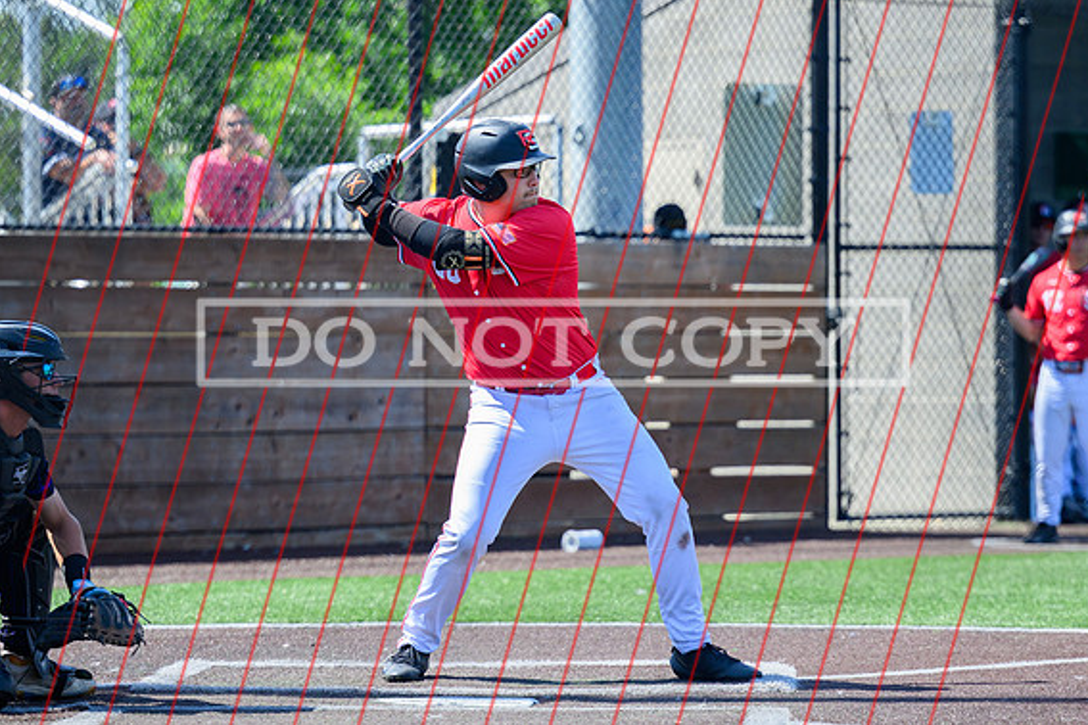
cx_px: 549
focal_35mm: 176
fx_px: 5319
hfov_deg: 11.7
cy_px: 345
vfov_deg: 7.8
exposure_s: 1/3200
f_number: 2.8
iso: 800
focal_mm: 130
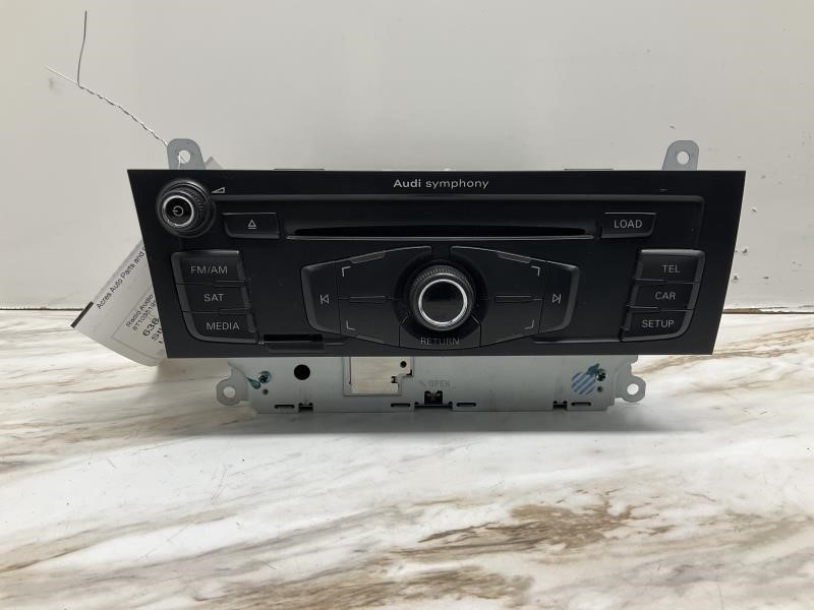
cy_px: 305
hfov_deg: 61.7
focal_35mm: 29
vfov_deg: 48.2
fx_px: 682
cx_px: 407
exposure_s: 1/325
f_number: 1.8
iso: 25
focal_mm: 3
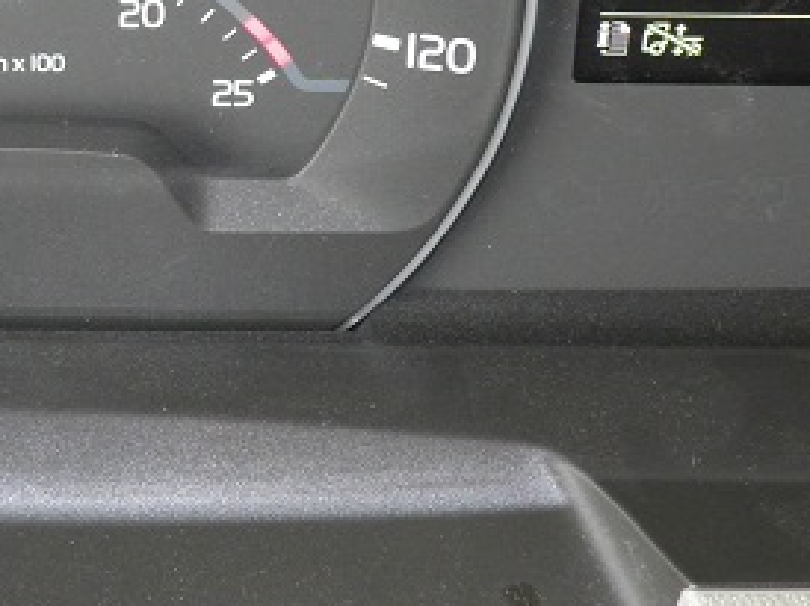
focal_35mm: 92
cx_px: 56
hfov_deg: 20.8
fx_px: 2151
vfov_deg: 15.9
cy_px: 114
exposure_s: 1/30
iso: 100
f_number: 2.8
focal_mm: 4.9
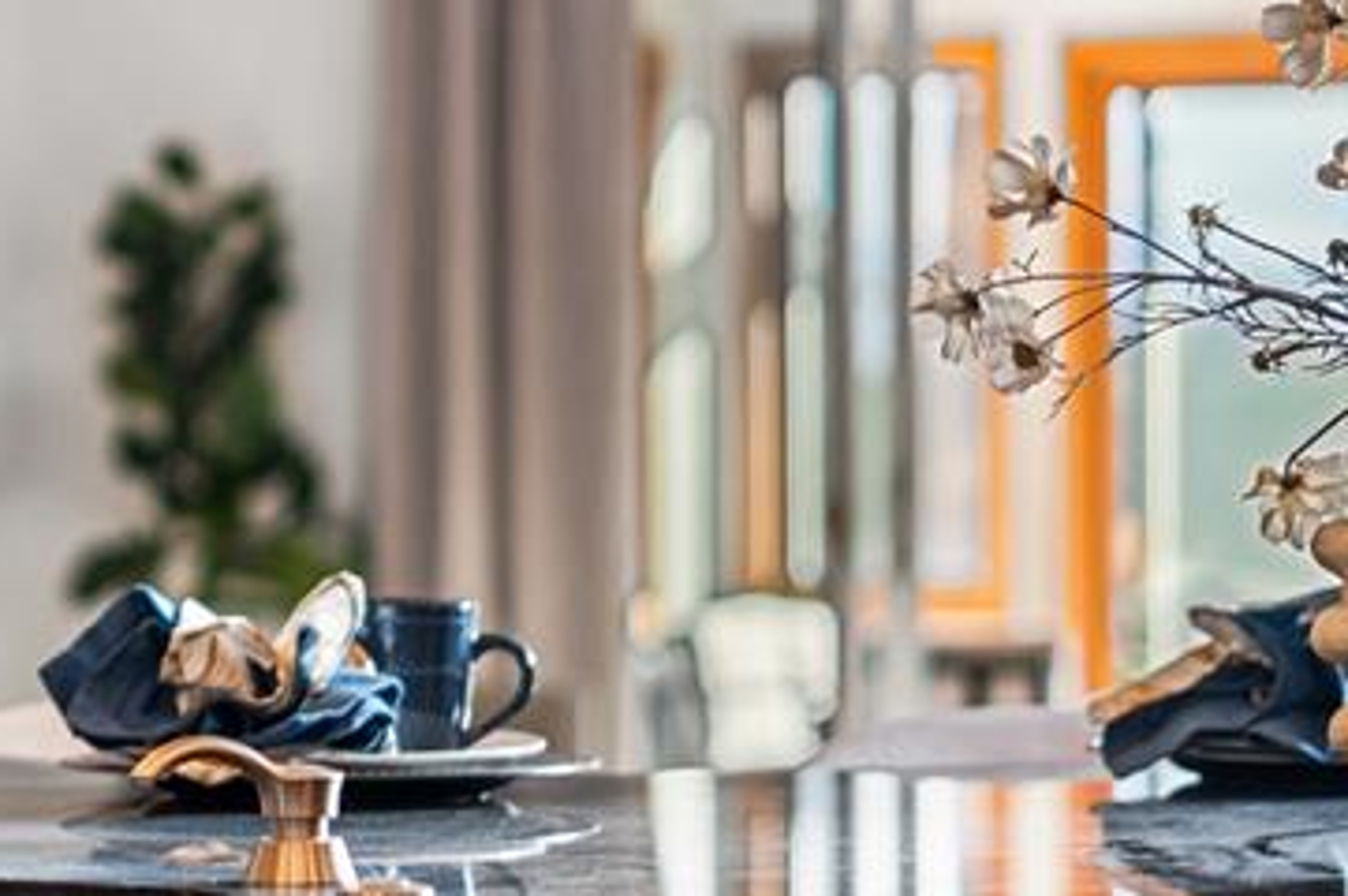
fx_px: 5312
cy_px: 409
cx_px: -22
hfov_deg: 14.2
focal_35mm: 142
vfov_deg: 9.6
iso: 200
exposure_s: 1/50
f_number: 1.8
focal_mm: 50
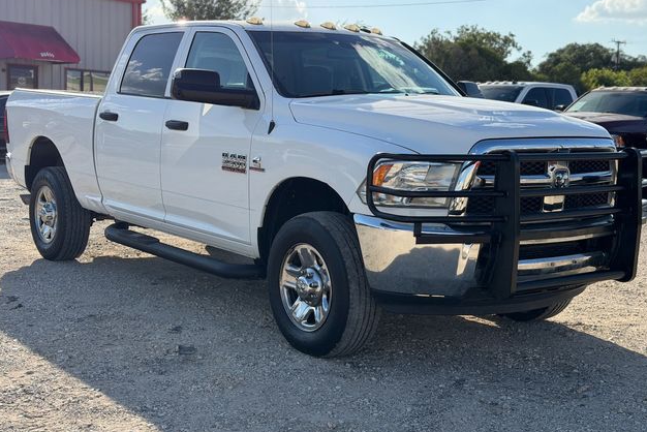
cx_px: 329
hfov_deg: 38.9
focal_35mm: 51
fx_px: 917
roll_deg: -1.8
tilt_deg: -4.8
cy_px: 198
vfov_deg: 26.5
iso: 100
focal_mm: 6.76
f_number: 1.78
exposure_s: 1/4329
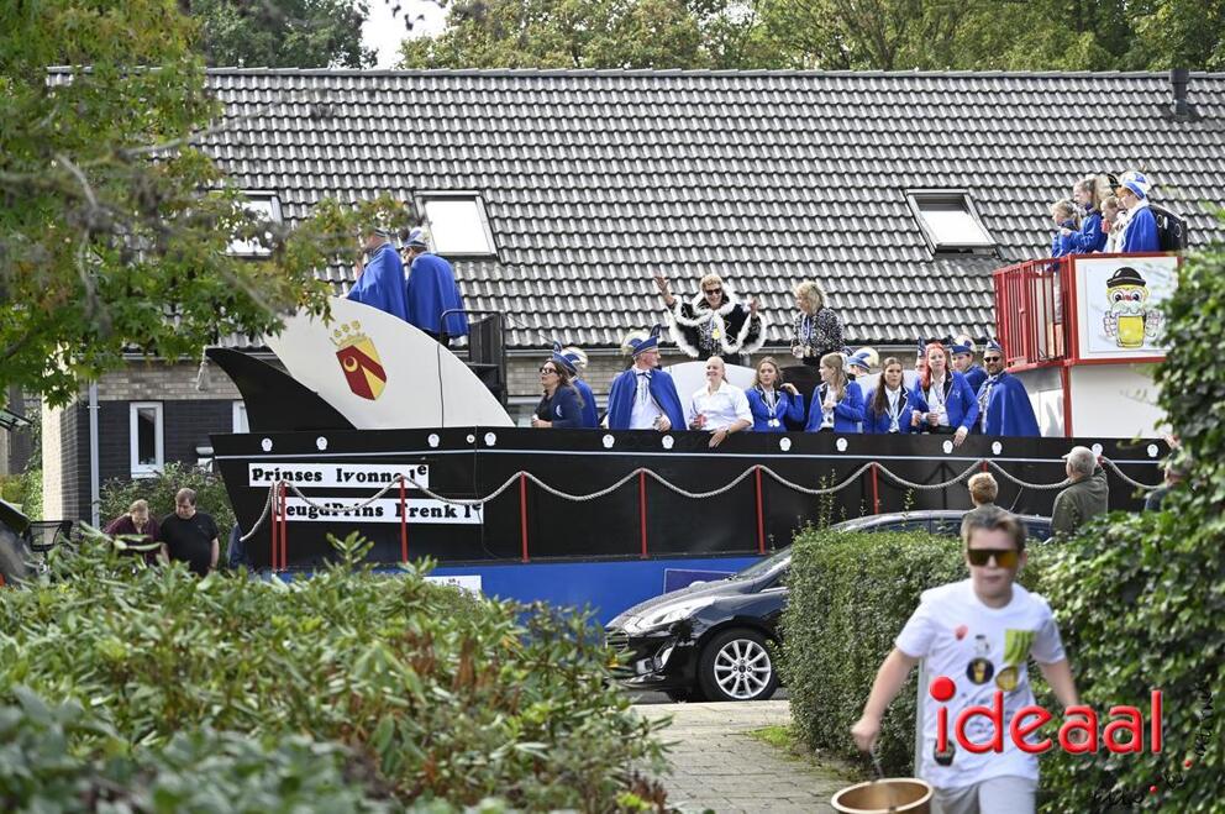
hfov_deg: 20.4
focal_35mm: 100
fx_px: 3399
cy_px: 407
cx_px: 612
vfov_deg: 13.7
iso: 320
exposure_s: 1/400
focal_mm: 100
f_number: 5
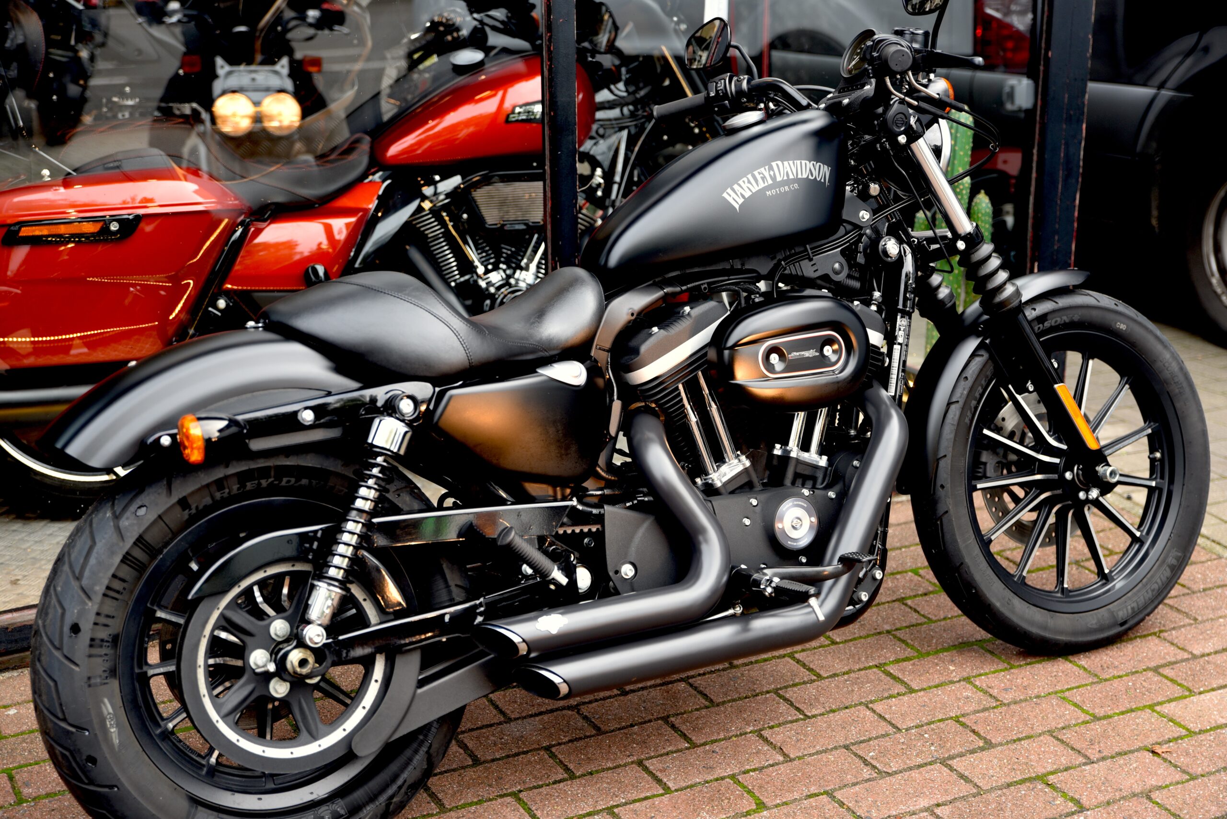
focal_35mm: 55
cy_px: 410
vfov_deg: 24.6
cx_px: 614
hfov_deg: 36.2
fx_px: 1875
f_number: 2.8
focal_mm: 55
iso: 200
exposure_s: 1/60
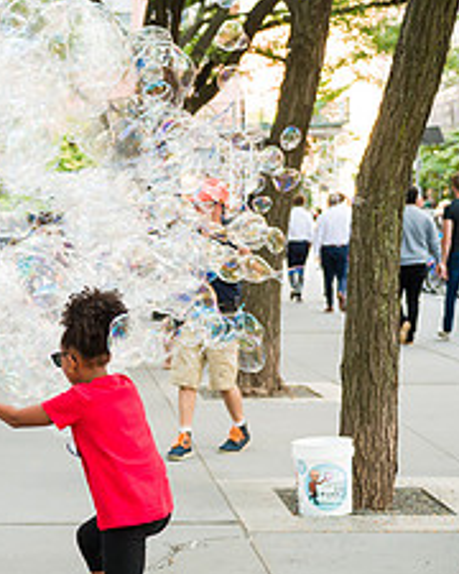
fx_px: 1562
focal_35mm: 92
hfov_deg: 16.1
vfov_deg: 20.7
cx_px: -71
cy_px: 413
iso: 800
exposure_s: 1/500
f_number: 3.2
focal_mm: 38
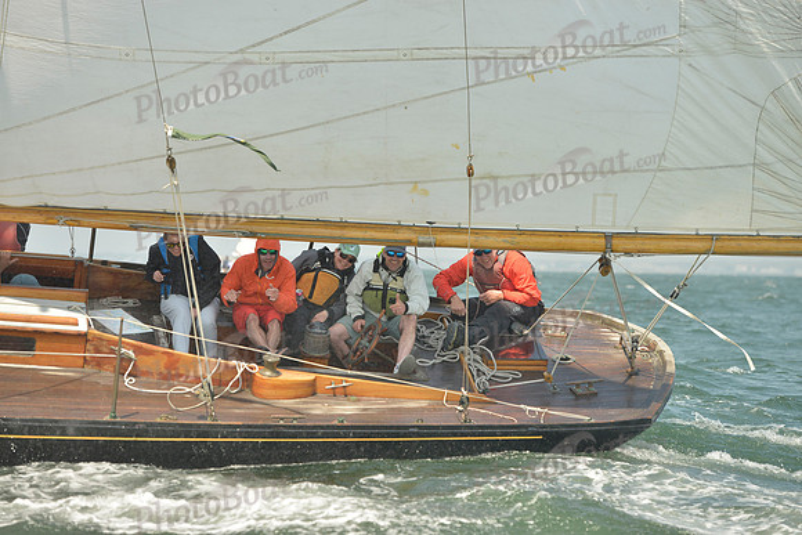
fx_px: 3231
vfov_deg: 9.5
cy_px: 268
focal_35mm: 145
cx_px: 401
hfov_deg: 14.2
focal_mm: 145
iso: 200
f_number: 5
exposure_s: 1/1250
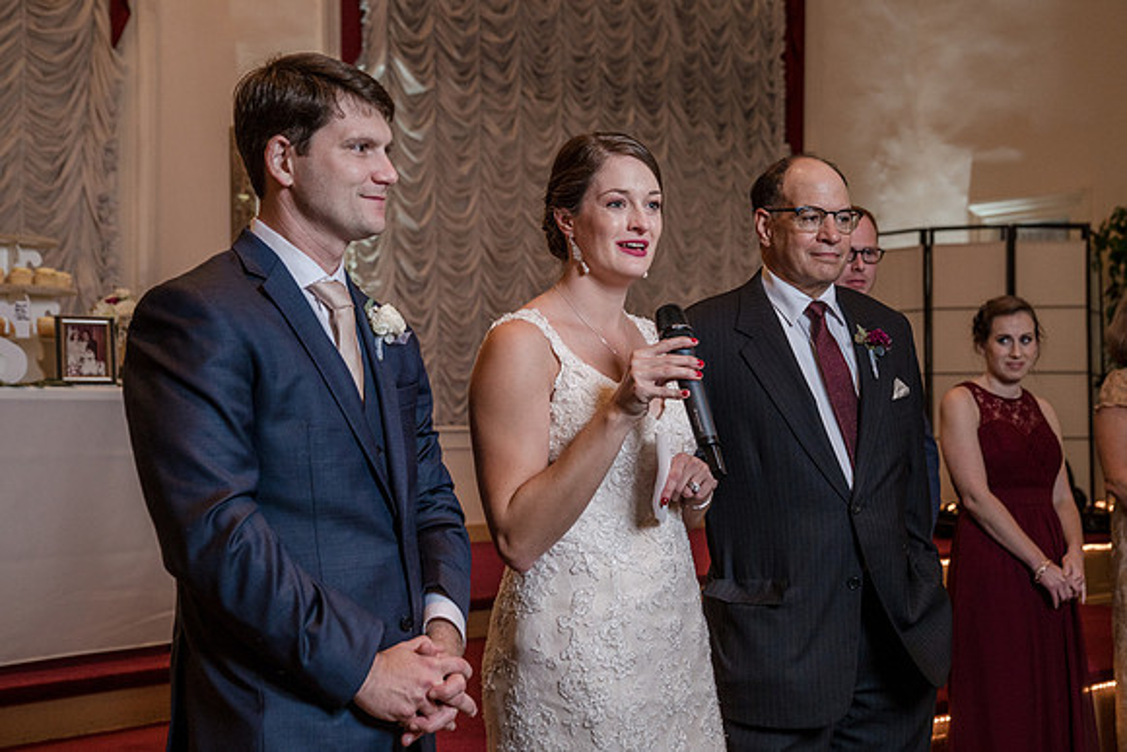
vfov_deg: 27.9
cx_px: 590
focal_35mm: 48
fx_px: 1514
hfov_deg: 40.8
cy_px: 386
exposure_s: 1/100
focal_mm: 45
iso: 2000
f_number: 4
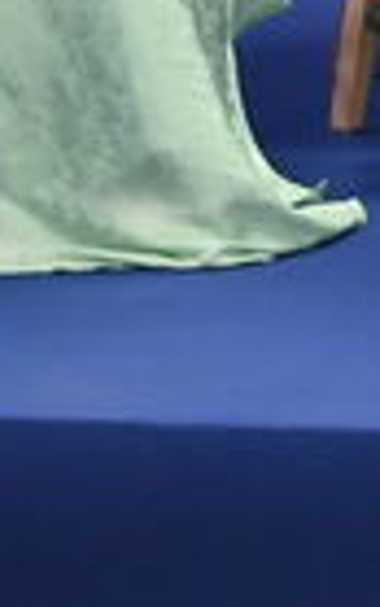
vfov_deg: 5.4
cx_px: 1555
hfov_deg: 3.3
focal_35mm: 375
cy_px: -843
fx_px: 6207
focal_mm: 50
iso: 2000
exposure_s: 1/320
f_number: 4
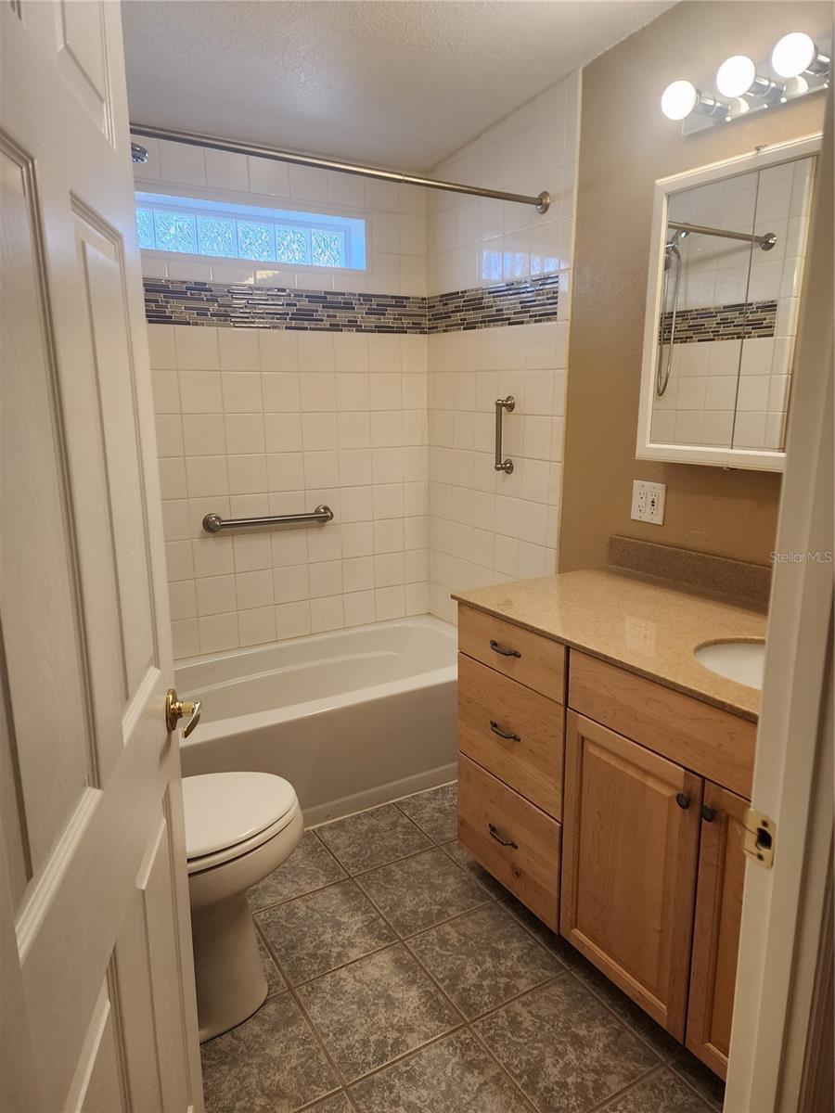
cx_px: 418
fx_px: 740
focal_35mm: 23
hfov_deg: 58.9
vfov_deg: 73.9
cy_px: 556
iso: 100
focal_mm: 6.4
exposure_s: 1/120
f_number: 1.8
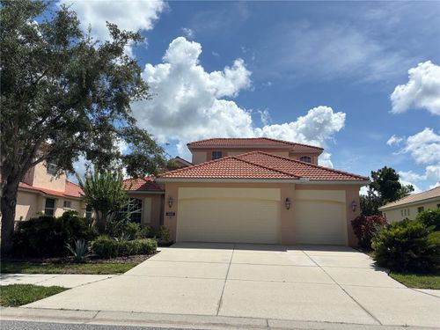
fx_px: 330
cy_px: 165
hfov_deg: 67.3
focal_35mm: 26
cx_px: 220
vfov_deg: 53.1
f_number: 1.6
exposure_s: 1/7692
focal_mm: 5.96
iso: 50
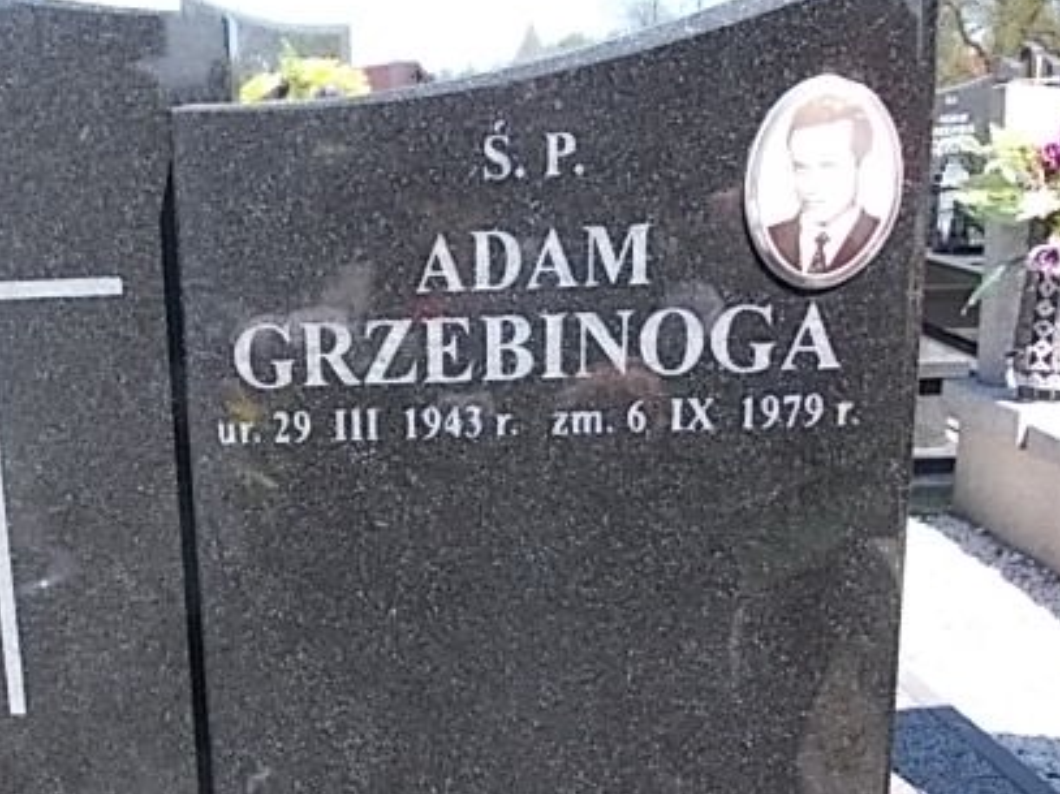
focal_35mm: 44
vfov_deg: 32.7
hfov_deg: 41.7
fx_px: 1347
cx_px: 263
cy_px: 505
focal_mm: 4
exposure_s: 1/400
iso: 80
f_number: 2.7
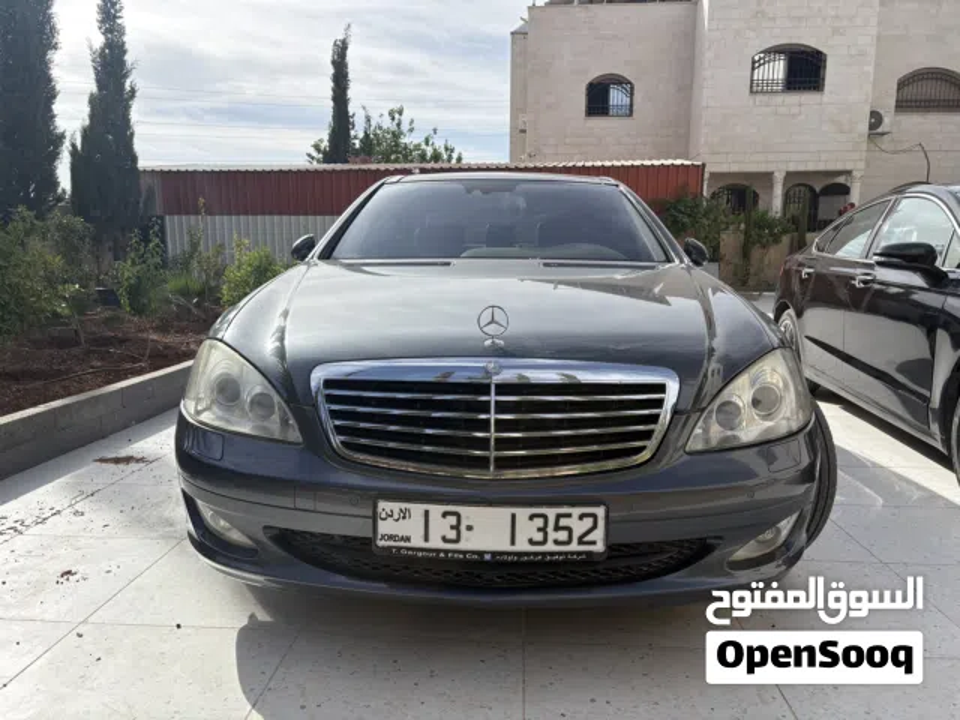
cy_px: 360
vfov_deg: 53.1
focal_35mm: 26
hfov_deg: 67.3
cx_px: 480
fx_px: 721
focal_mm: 5.96
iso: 50
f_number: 1.6
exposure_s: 1/3831
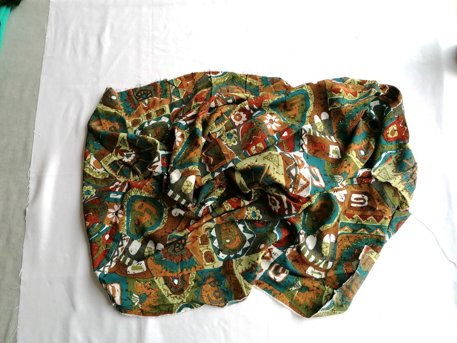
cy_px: 172
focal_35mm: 27
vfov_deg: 51.4
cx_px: 228
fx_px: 356
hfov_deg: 65.3
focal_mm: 4.75
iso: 80
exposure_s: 1/100
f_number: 1.8
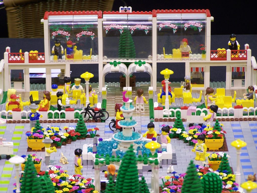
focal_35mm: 169
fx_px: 1255
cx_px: 128
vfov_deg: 8.8
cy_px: 96
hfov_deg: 11.7
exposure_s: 1/4
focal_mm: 28
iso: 80
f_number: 3.2
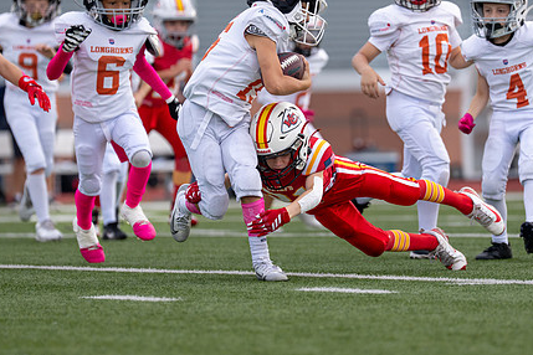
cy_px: 126
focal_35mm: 410
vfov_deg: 3.4
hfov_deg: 5.0
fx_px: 6070
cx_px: 308
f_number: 2.8
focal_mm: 200
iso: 320
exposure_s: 1/1250
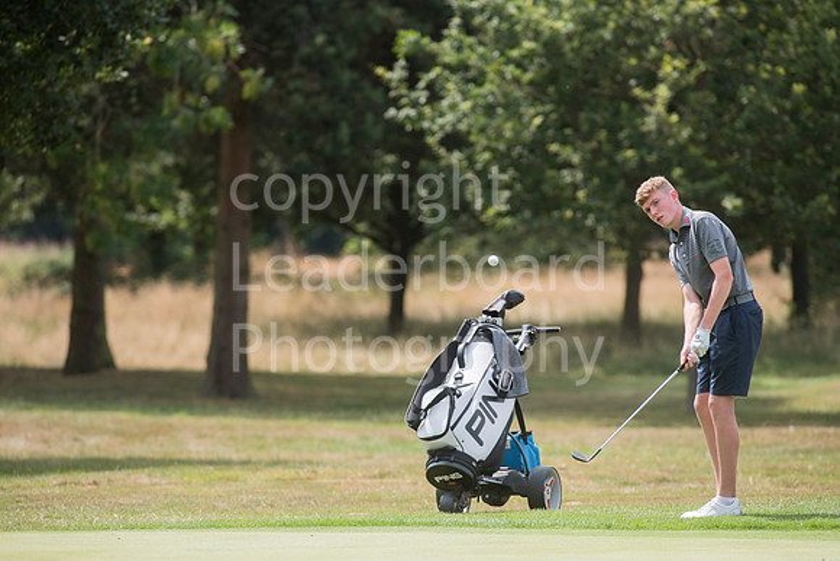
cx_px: 420
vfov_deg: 4.6
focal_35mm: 300
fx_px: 7001
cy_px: 280
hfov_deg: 6.9
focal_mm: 300
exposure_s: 1/1600
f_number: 5.6
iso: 400
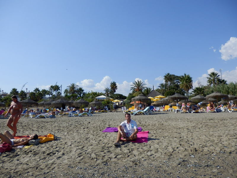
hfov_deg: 69.4
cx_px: 118
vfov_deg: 54.9
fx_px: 171
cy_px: 89
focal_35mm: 25
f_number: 8.7
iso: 80
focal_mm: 4.5
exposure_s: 1/200
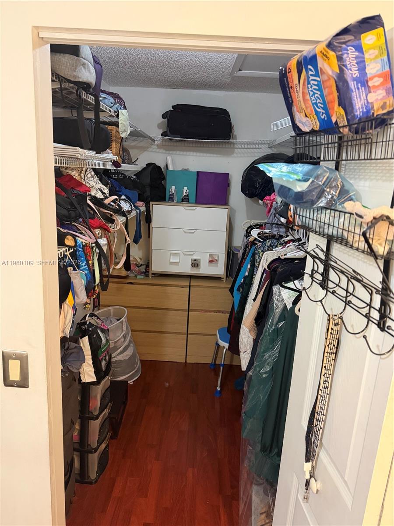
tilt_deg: -12.4
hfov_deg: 56.8
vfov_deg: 71.6
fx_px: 364
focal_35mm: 24
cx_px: 197
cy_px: 263
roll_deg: -3.0
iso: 800
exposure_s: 1/60
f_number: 1.78
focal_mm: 6.76
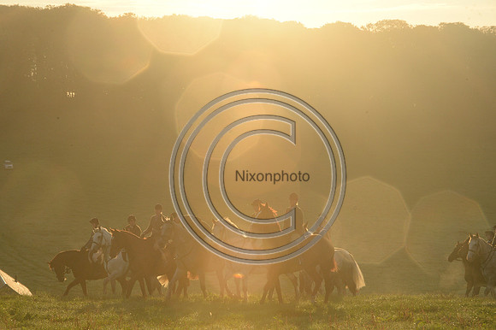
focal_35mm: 135
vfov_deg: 10.1
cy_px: 165
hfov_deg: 15.2
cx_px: 248
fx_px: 1859
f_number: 13
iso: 1600
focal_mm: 135
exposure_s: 1/800
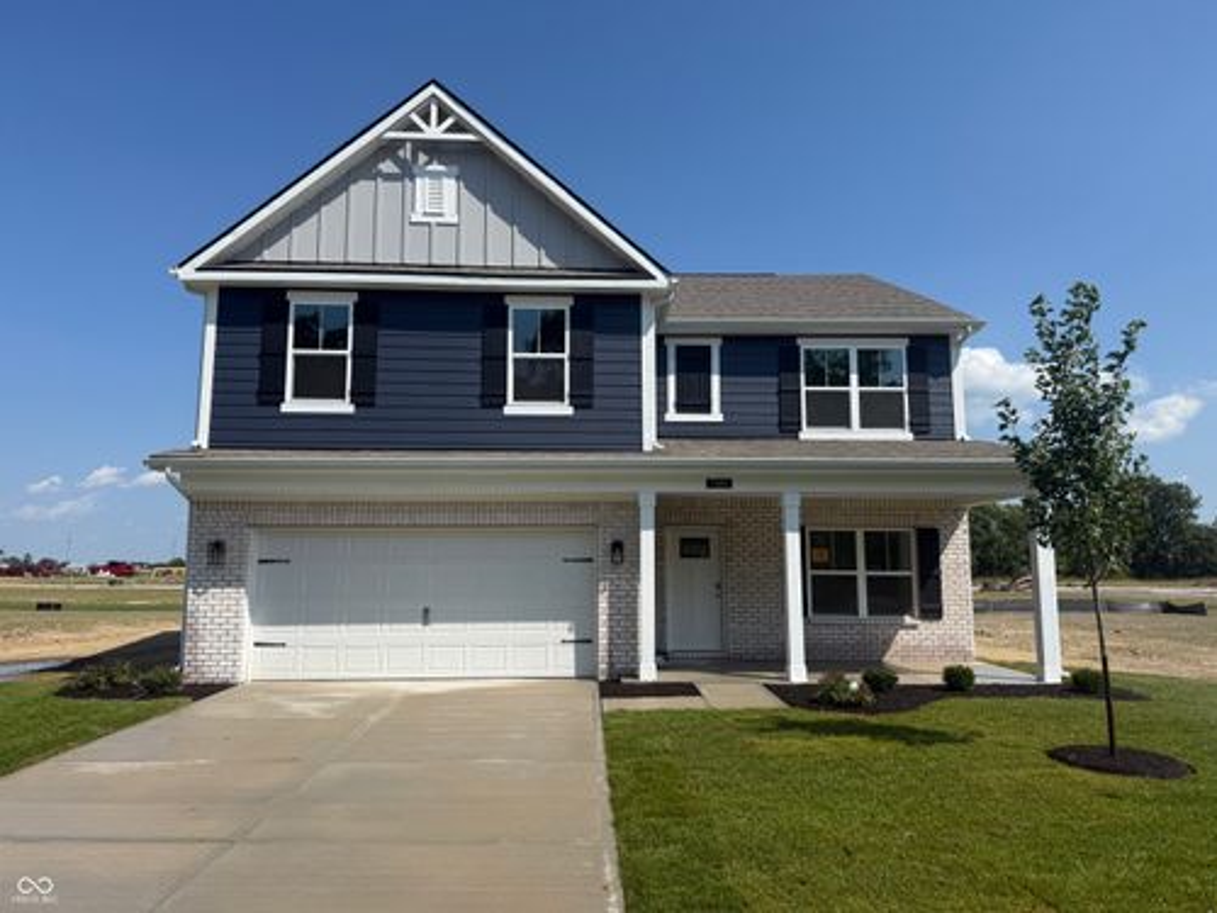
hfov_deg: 71.6
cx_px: 608
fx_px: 844
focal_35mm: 24
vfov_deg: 56.8
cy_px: 456
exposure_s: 1/5714
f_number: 1.78
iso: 80
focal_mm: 6.76
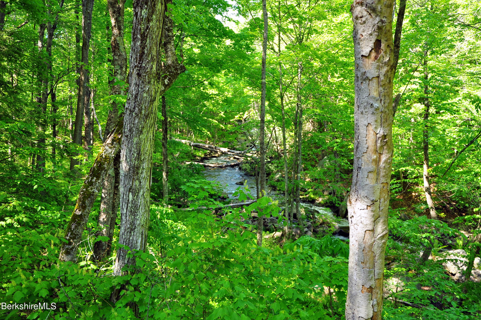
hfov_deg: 51.3
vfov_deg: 35.4
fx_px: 500
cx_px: 240
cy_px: 160
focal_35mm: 38
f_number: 4
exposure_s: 1/80
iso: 200
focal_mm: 25
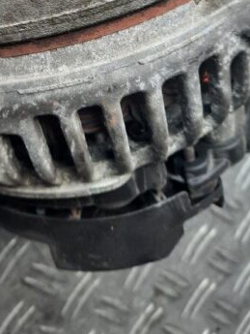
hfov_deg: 24.7
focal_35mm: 58
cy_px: -35
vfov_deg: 29.8
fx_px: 558
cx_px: 40
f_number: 2
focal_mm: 4.6
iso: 64
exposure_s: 1/60
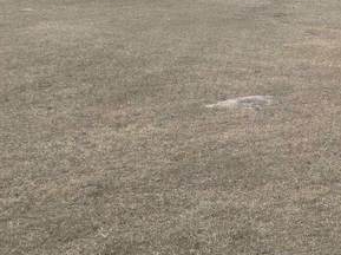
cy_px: 94
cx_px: 519
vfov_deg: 14.5
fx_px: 1004
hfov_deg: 17.3
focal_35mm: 102
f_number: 1.7
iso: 40
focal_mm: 6.3
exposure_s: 1/180
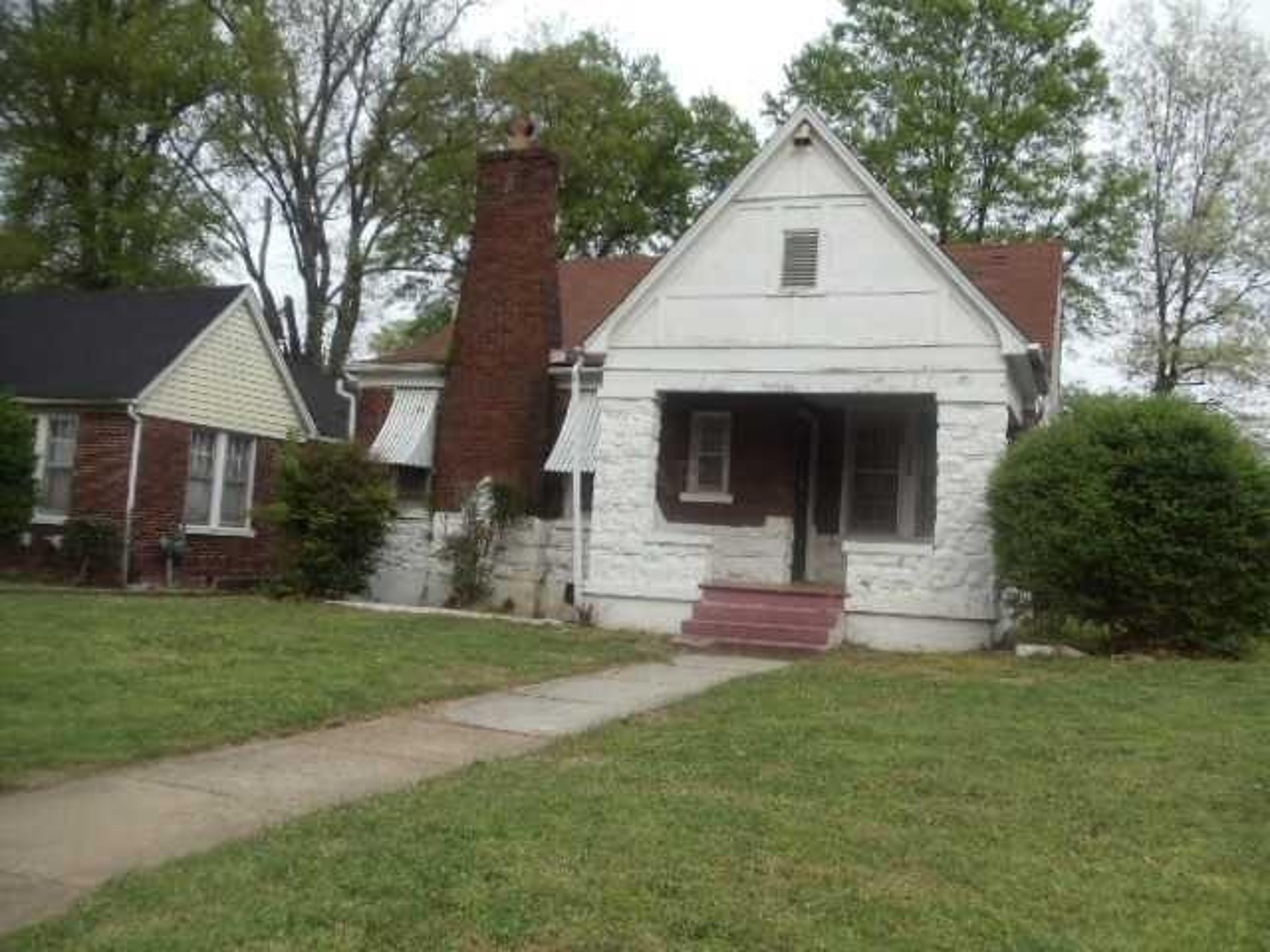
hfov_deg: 42.9
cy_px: 476
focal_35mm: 44
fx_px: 1614
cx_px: 635
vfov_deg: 32.9
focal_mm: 6
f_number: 3.5
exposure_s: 1/400
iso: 100
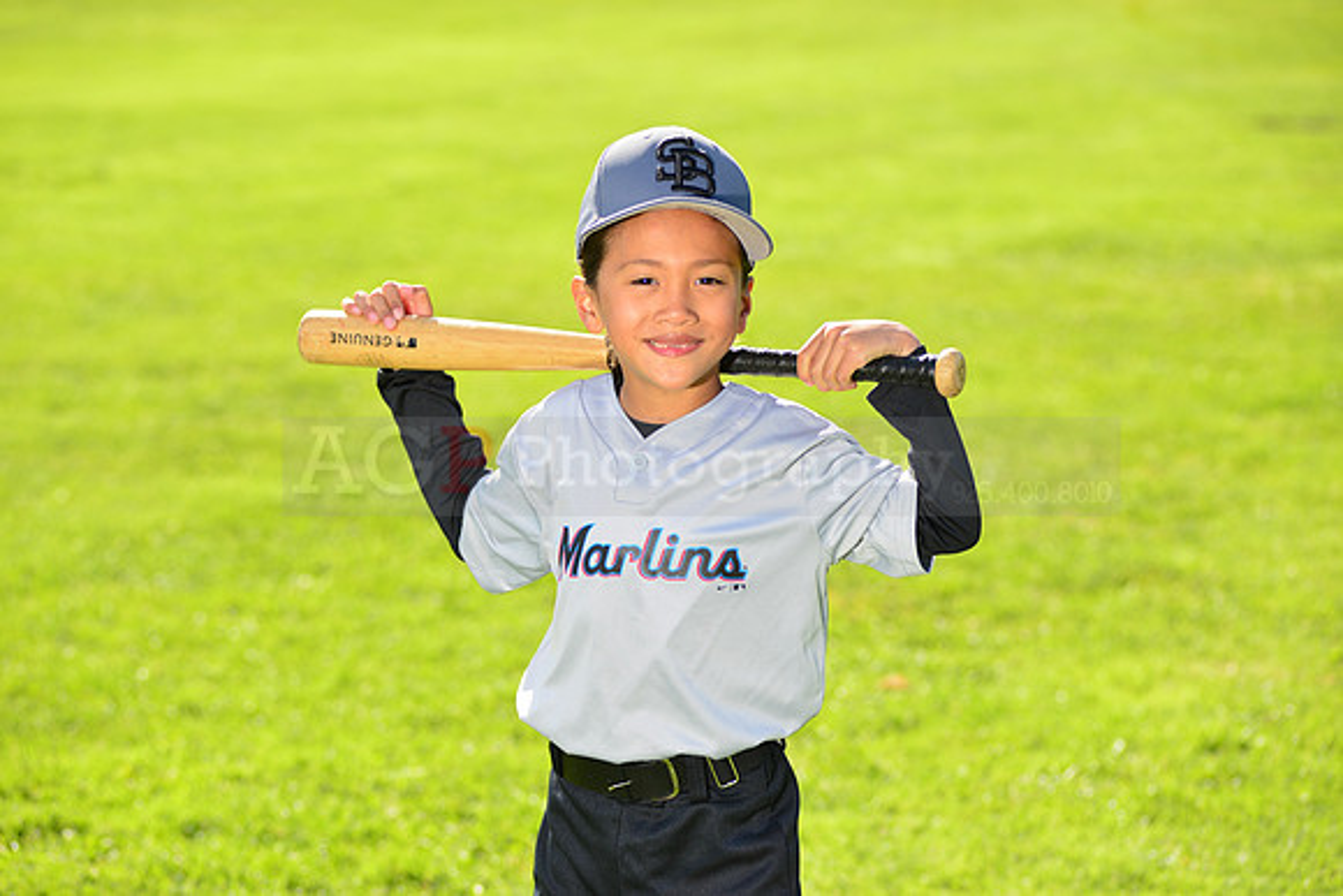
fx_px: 4104
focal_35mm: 110
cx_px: 672
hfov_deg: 18.6
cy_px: 448
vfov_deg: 12.5
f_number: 5
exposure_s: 1/250
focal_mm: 110
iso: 100
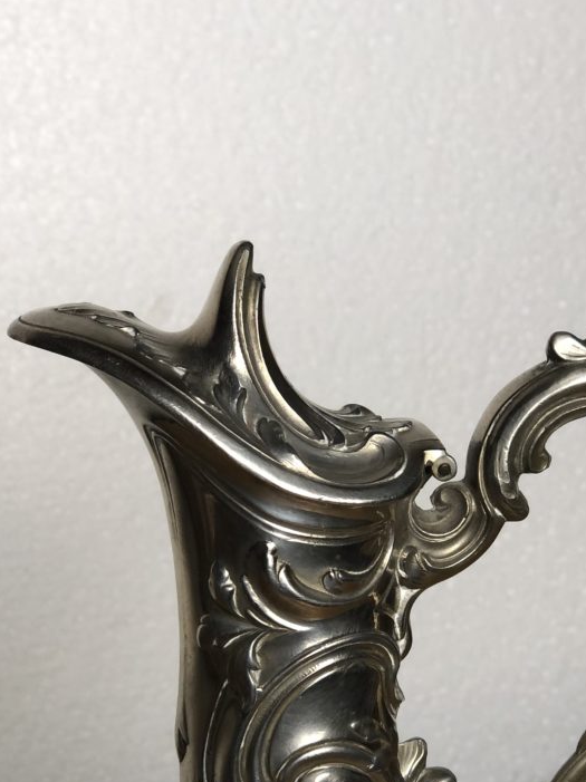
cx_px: 371
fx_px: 1717
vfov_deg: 25.4
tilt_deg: -17.7
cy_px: 566
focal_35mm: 76
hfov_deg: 19.3
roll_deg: -0.2
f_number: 2.4
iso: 64
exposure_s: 1/50
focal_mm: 6
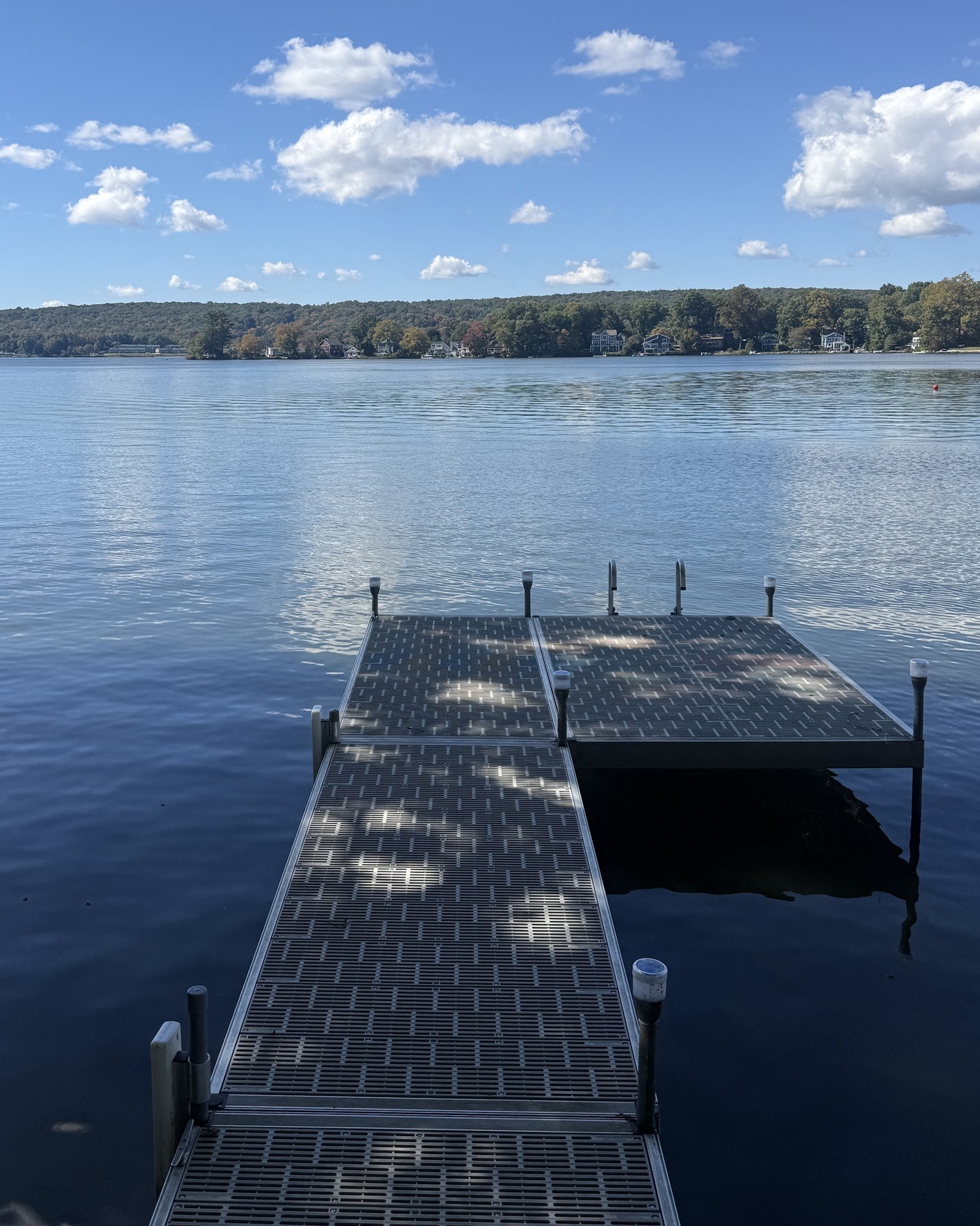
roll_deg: -1.0
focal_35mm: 33
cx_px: 440
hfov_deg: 44.5
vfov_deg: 53.8
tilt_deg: -7.0
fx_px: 1197
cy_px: 482
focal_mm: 6.76
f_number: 1.78
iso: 80
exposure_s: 1/4975
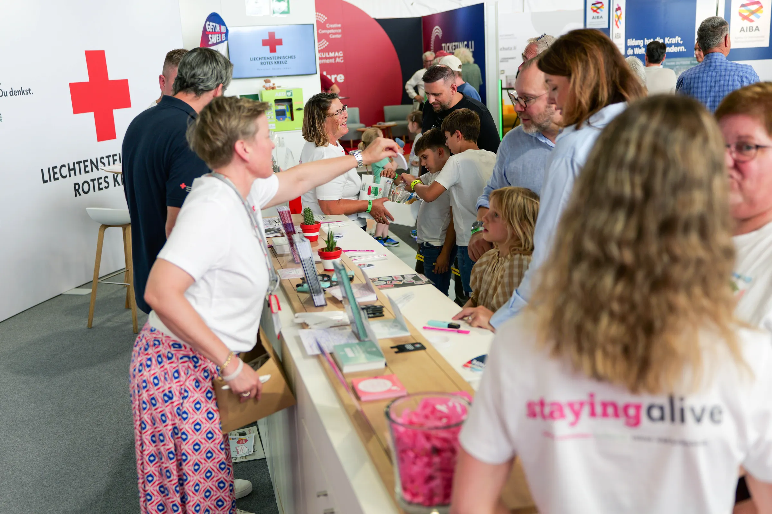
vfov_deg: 35.0
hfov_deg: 50.7
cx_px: 386
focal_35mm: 38
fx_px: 815
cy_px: 257
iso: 500
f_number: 2.8
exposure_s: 1/400
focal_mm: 38
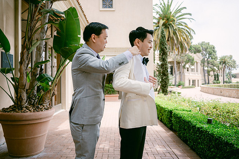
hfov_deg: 65.5
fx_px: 186
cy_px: 80
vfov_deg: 46.4
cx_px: 120
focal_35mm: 28
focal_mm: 28
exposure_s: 1/1250
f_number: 2.8
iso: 100
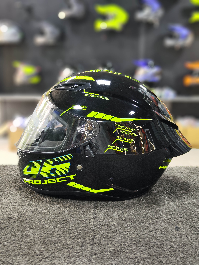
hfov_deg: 58.9
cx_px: 100
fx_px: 176
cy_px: 132
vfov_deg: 73.9
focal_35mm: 23
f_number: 1.69
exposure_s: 1/100
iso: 179
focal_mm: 7.01
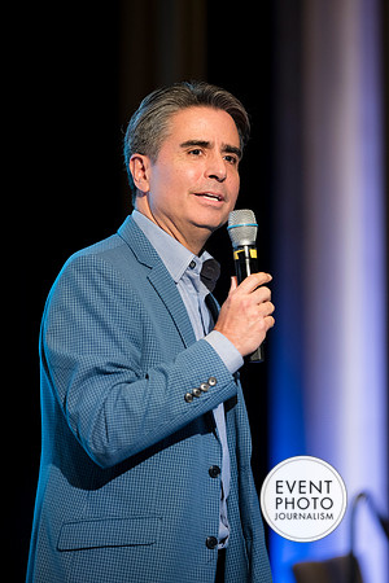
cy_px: 292
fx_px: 2431
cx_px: 194
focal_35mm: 150
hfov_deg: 9.1
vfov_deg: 13.7
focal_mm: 150
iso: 1600
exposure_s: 1/125
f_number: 2.8
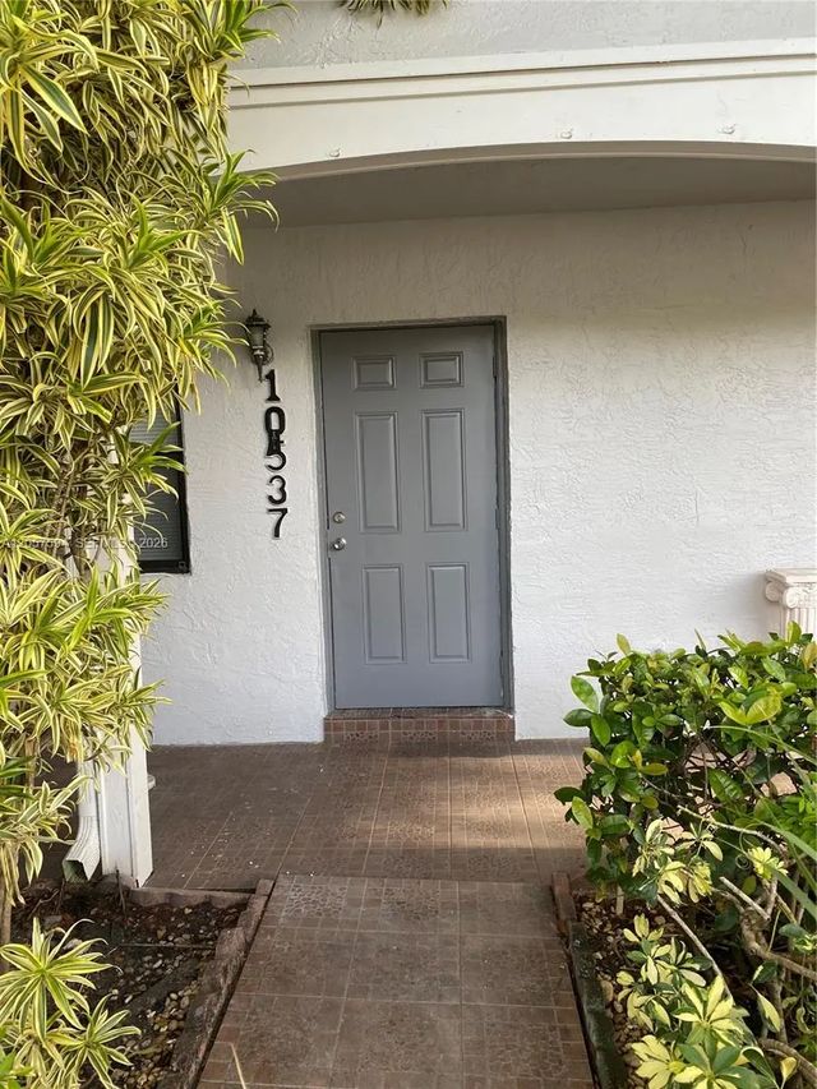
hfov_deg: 53.1
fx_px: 818
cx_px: 408
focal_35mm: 26
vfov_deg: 67.3
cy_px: 544
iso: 40
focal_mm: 4.25
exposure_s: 1/121
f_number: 1.8
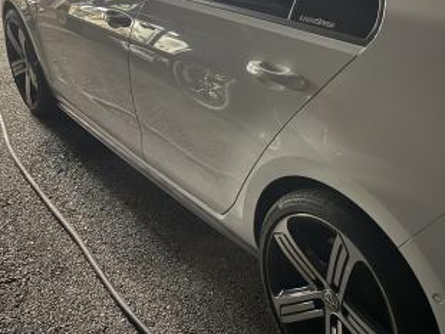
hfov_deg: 46.0
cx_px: 337
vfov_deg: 36.8
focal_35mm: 39
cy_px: 139
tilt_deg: -25.6
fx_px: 502
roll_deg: -2.1
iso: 2500
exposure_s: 1/9
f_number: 1.78
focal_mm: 6.76
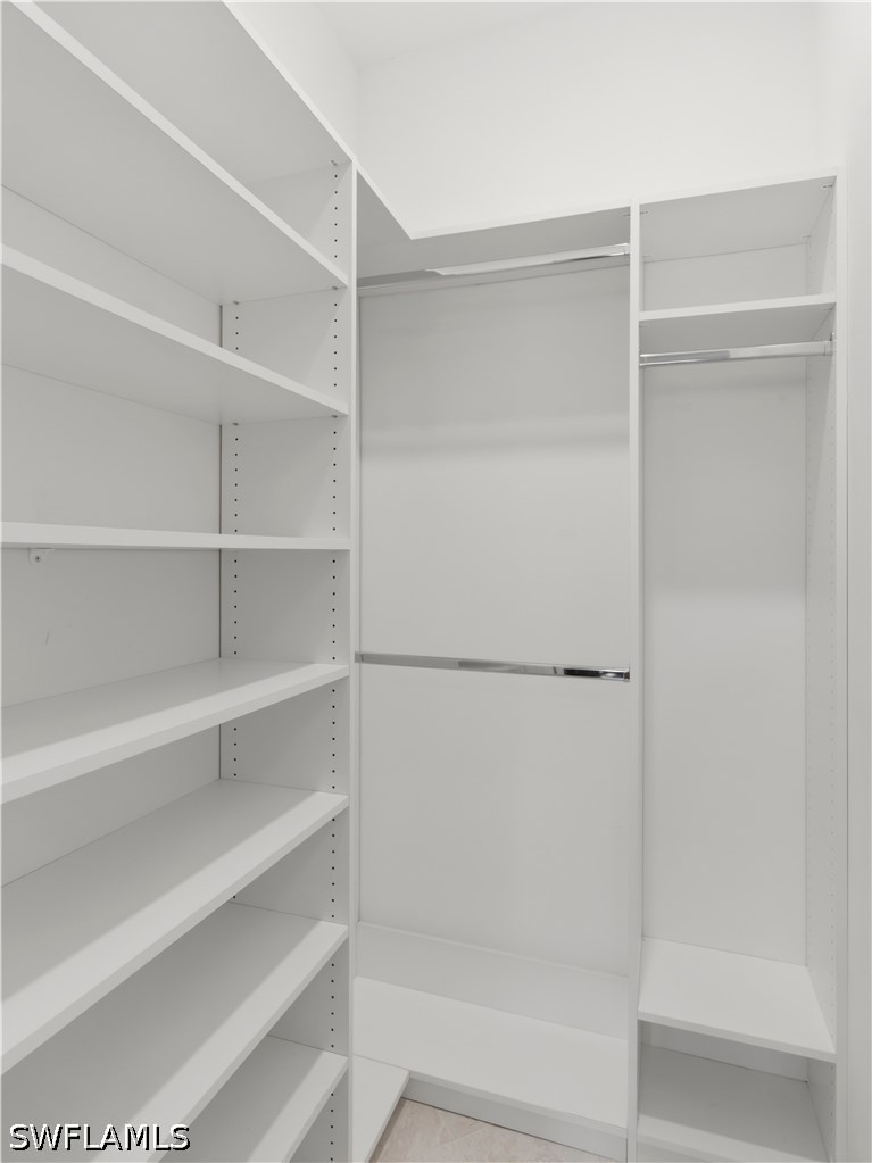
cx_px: 436
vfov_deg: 87.8
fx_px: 605
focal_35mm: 18
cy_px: 582
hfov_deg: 71.6
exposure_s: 1/3.33
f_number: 7.1
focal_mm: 23
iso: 100
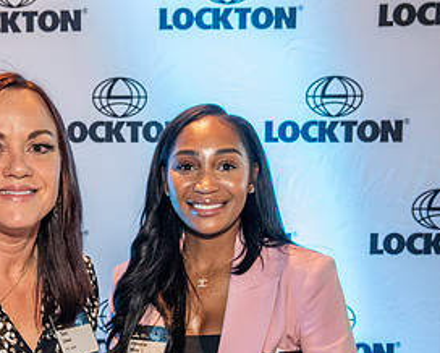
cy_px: 300
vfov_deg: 24.1
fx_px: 808
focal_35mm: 62
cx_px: 79
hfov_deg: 29.7
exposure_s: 1/160
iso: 5000
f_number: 4
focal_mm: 31
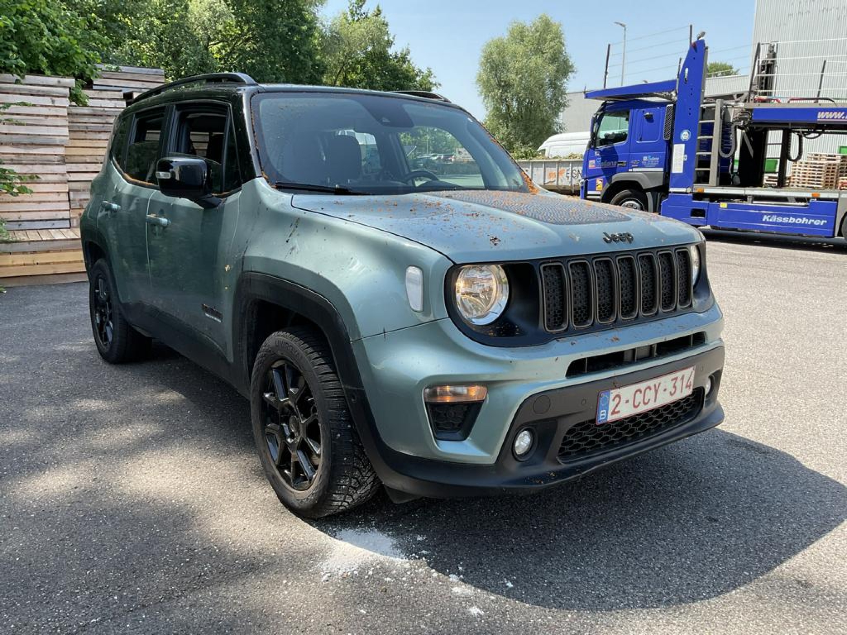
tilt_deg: -12.9
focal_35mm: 29
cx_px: 424
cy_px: 318
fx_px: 710
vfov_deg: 48.2
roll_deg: -1.5
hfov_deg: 61.7
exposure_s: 1/514
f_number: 1.8
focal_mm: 3
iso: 16
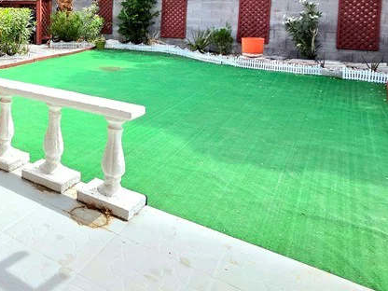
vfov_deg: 40.4
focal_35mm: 32
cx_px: -50
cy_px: 22
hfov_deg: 42.7
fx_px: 359
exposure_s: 1/1429
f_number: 1.9
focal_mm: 2.2
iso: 40
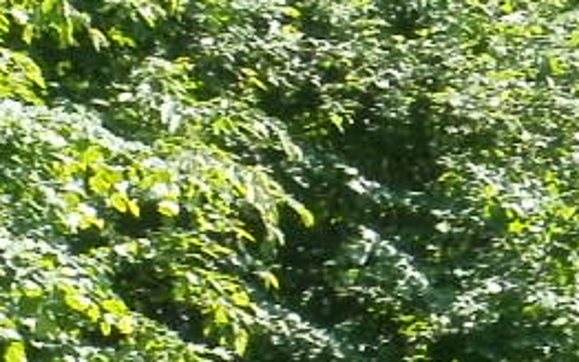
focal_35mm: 419
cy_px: 1029
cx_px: 557
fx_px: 6614
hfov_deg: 5.0
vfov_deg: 3.1
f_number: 4.8
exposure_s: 1/125
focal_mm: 14.2
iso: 100
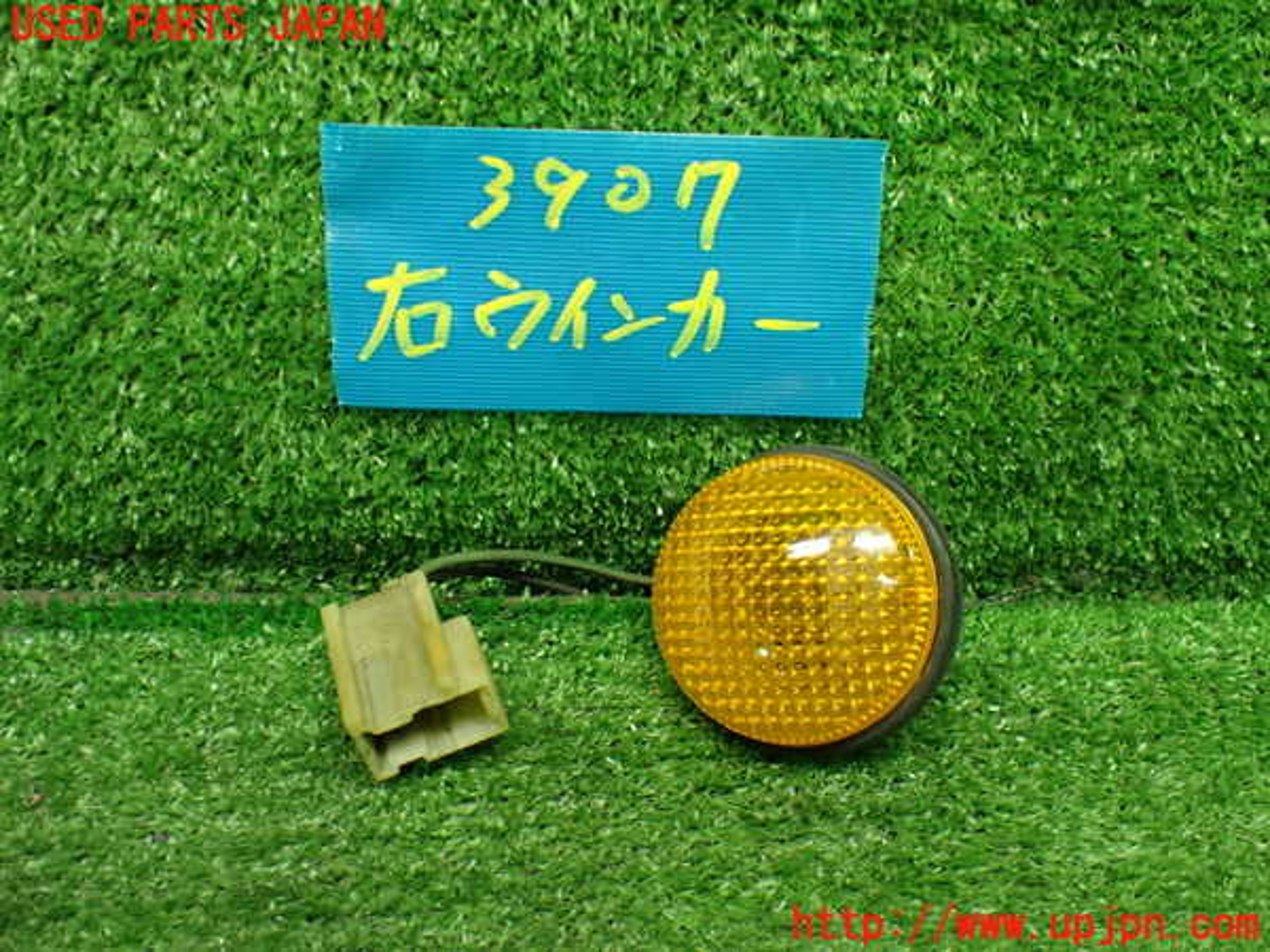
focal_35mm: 38
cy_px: 476
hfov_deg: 49.0
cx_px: 635
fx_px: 1394
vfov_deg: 37.7
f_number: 2.7
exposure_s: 1/80
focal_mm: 6.83
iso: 800
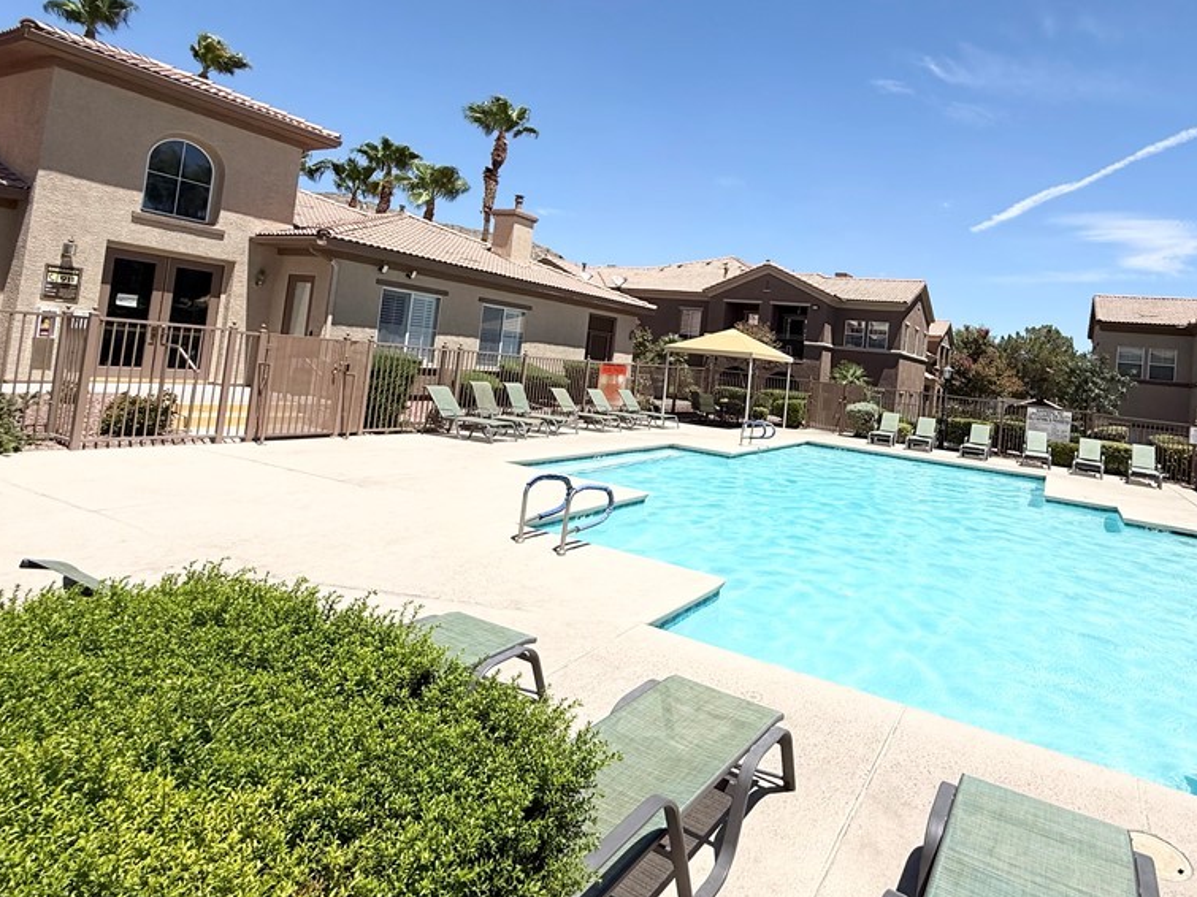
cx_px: 769
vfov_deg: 67.7
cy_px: 342
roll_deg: -5.8
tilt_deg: +2.8
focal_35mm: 19
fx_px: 657
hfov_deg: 82.6
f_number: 2.2
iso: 50
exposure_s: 1/4149
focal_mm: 2.22
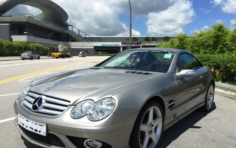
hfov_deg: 61.2
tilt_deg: -7.5
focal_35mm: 31
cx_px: 118
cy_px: 85
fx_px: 199
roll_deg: -1.5
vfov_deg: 40.5
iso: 32
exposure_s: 1/2083
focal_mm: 4.15
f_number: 2.2
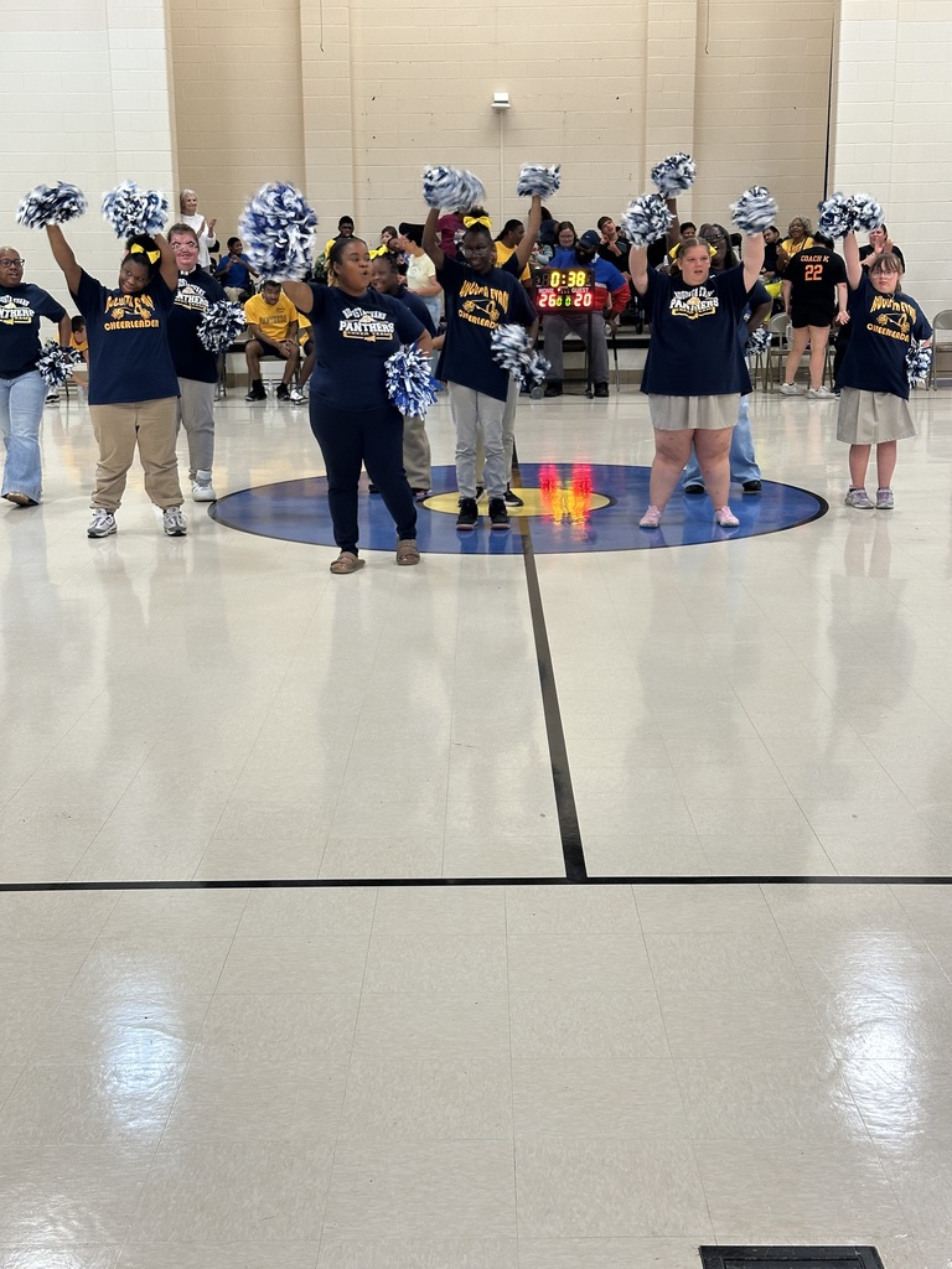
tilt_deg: -12.1
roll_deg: +0.1
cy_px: 634
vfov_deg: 39.7
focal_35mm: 48
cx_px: 476
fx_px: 1760
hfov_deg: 30.3
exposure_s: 1/60
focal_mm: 6.86
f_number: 1.78
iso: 80
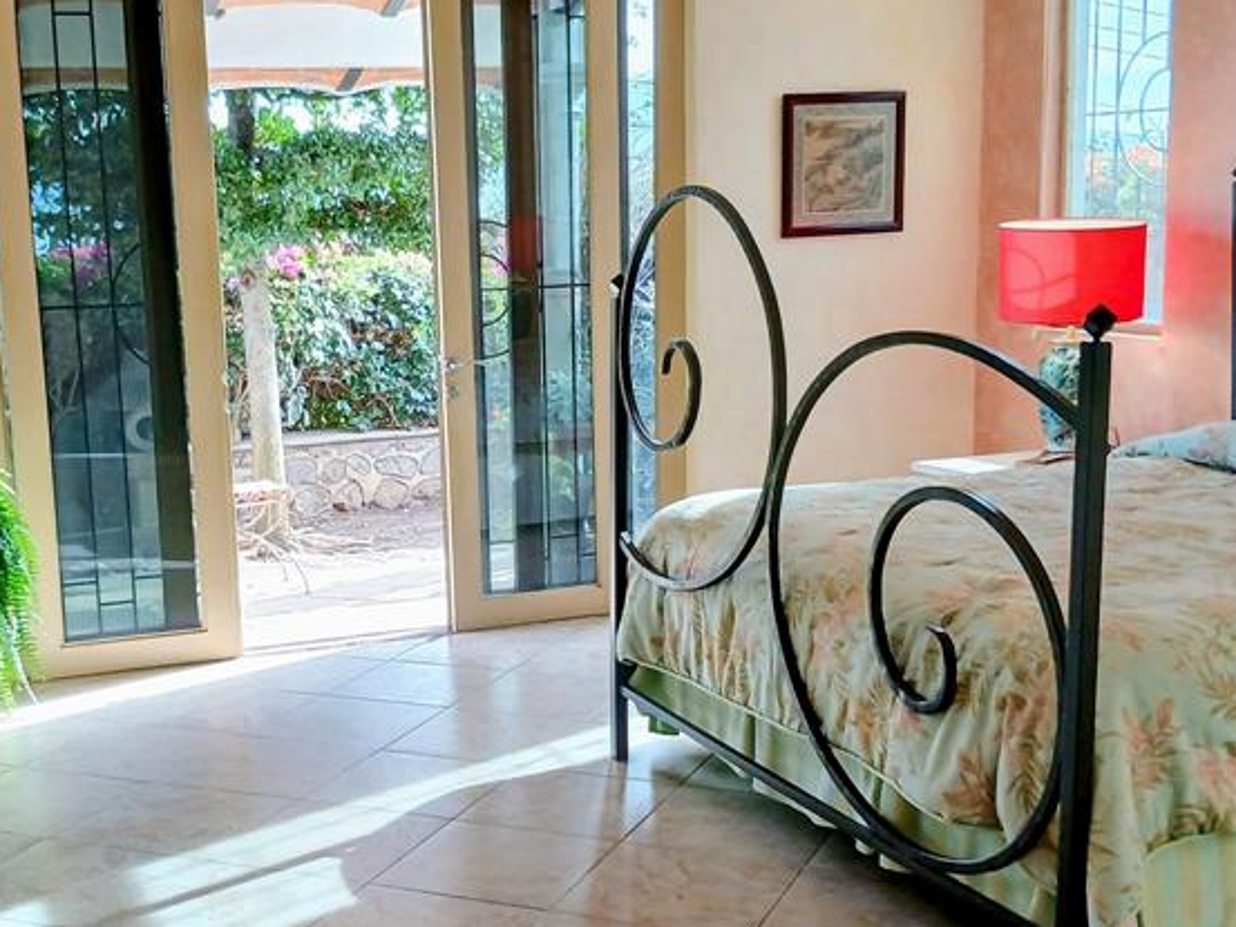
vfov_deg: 29.0
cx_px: 458
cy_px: 563
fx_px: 1786
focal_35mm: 50
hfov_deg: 37.9
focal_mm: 3.98
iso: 100
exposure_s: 1/60
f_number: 1.8
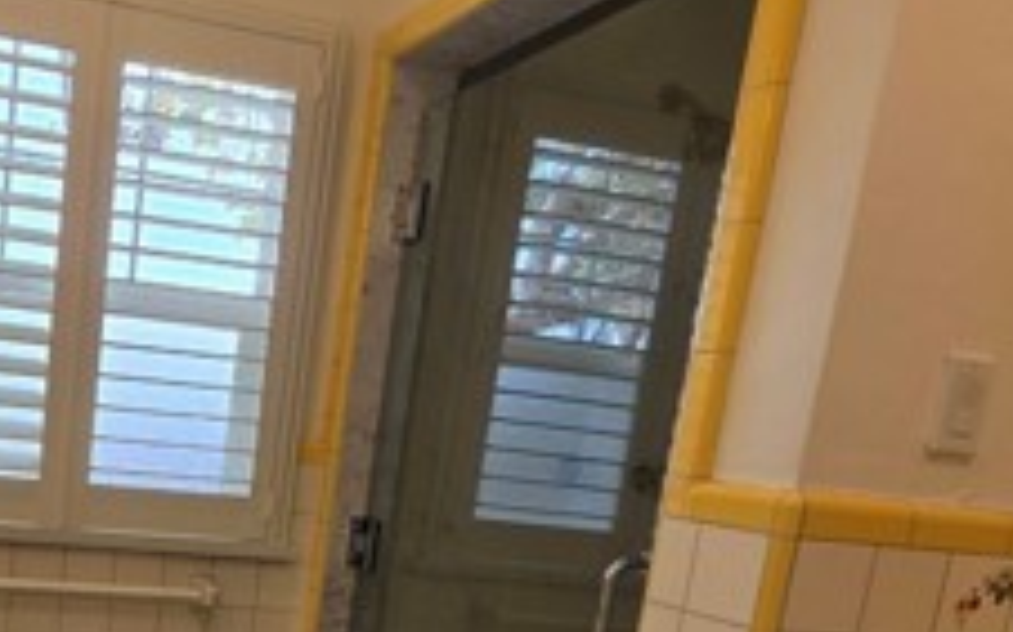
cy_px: 659
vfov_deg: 30.0
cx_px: 152
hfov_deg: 46.7
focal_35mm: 39
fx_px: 1076
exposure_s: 1/120
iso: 20
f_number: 1.9
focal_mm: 2.2
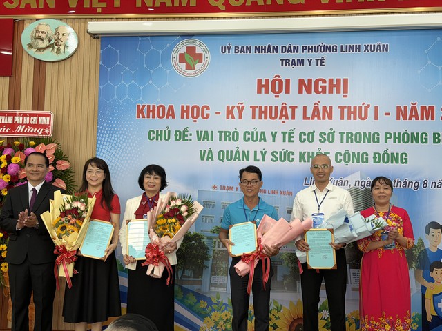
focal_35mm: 48
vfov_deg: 30.3
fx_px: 613
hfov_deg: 39.7
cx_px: 221
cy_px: 166
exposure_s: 1/50
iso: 80
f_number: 1.78
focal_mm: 6.76
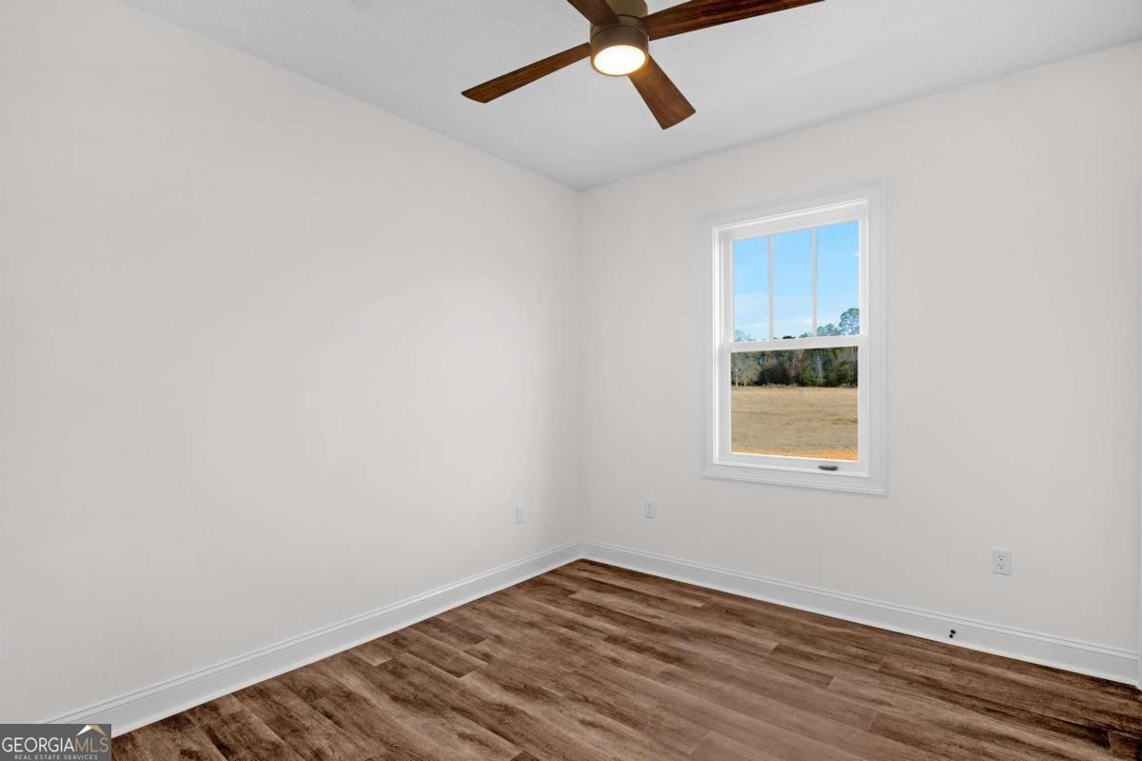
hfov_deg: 95.0
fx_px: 523
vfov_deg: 72.0
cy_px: 380
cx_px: 571
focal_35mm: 16
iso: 250
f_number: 8
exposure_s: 1/13
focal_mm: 11
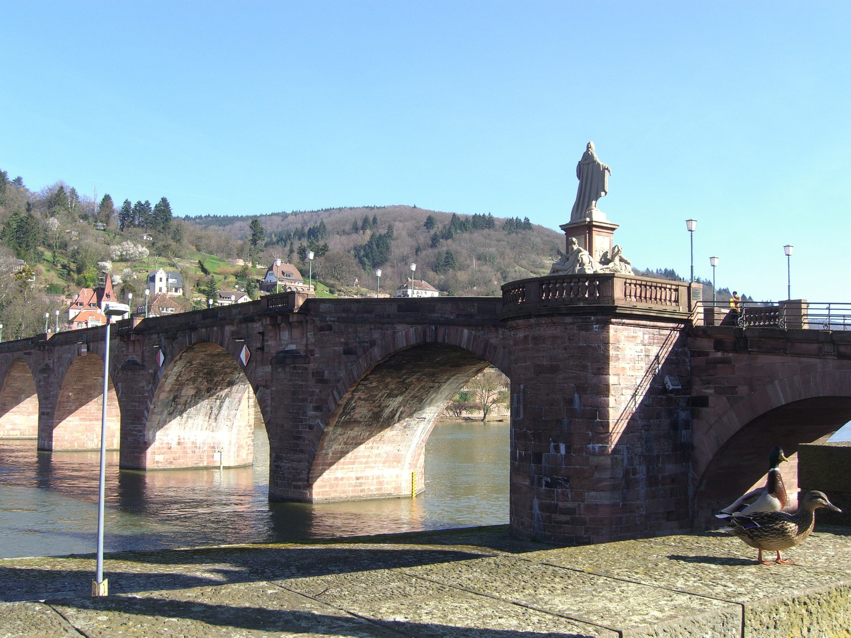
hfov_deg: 49.0
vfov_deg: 37.7
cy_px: 319
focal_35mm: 38
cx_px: 426
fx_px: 934
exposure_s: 1/250
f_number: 4
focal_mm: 7.9
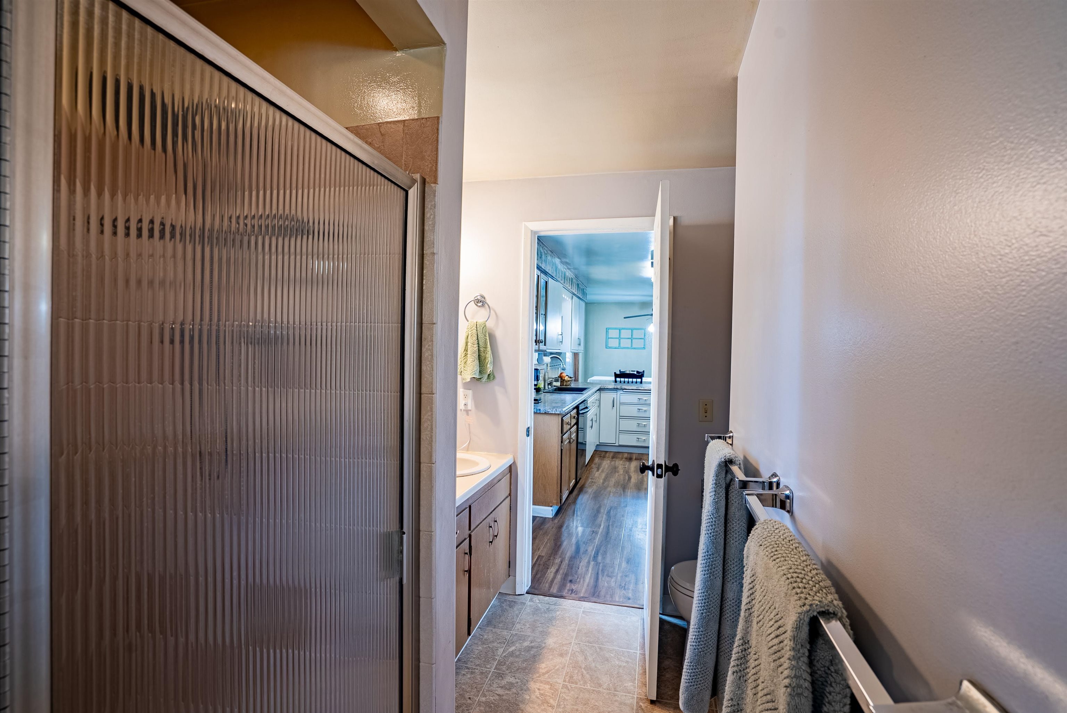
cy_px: 356
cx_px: 534
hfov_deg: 96.7
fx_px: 474
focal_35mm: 16
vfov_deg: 73.8
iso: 200
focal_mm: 16
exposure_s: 1/25
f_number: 8
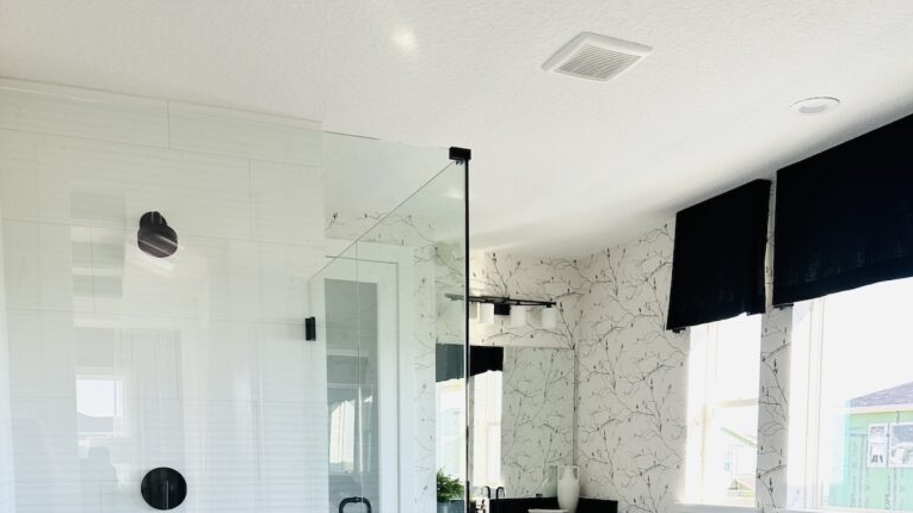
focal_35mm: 35
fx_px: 847
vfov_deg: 30.9
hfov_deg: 56.6
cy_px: 532
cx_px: 456
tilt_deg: -6.0
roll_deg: +0.7
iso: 64
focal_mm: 6.86
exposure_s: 1/123
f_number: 1.78
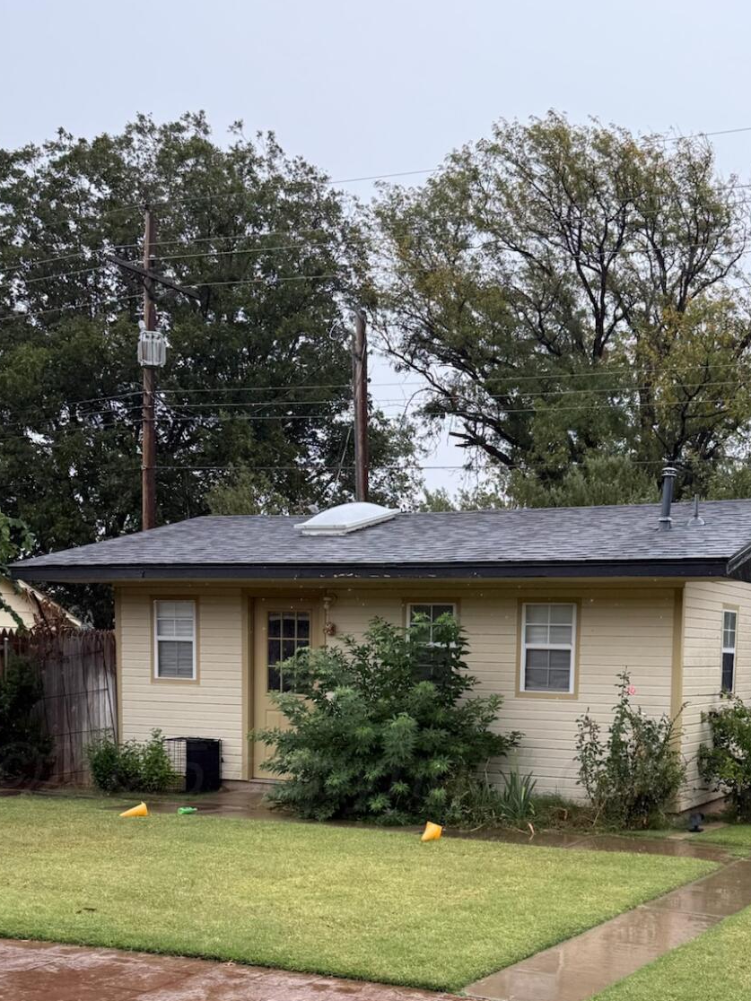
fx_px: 1244
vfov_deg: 42.2
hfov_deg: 33.2
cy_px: 778
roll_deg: -0.8
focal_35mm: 43
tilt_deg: -4.3
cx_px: 518
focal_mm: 6.76
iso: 100
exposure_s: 1/660
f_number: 1.78
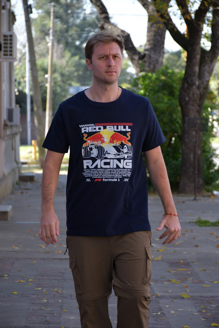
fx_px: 1295
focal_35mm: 142
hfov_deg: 9.7
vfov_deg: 14.4
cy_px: 164
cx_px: 110
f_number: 5.3
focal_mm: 95
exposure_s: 1/320
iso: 320
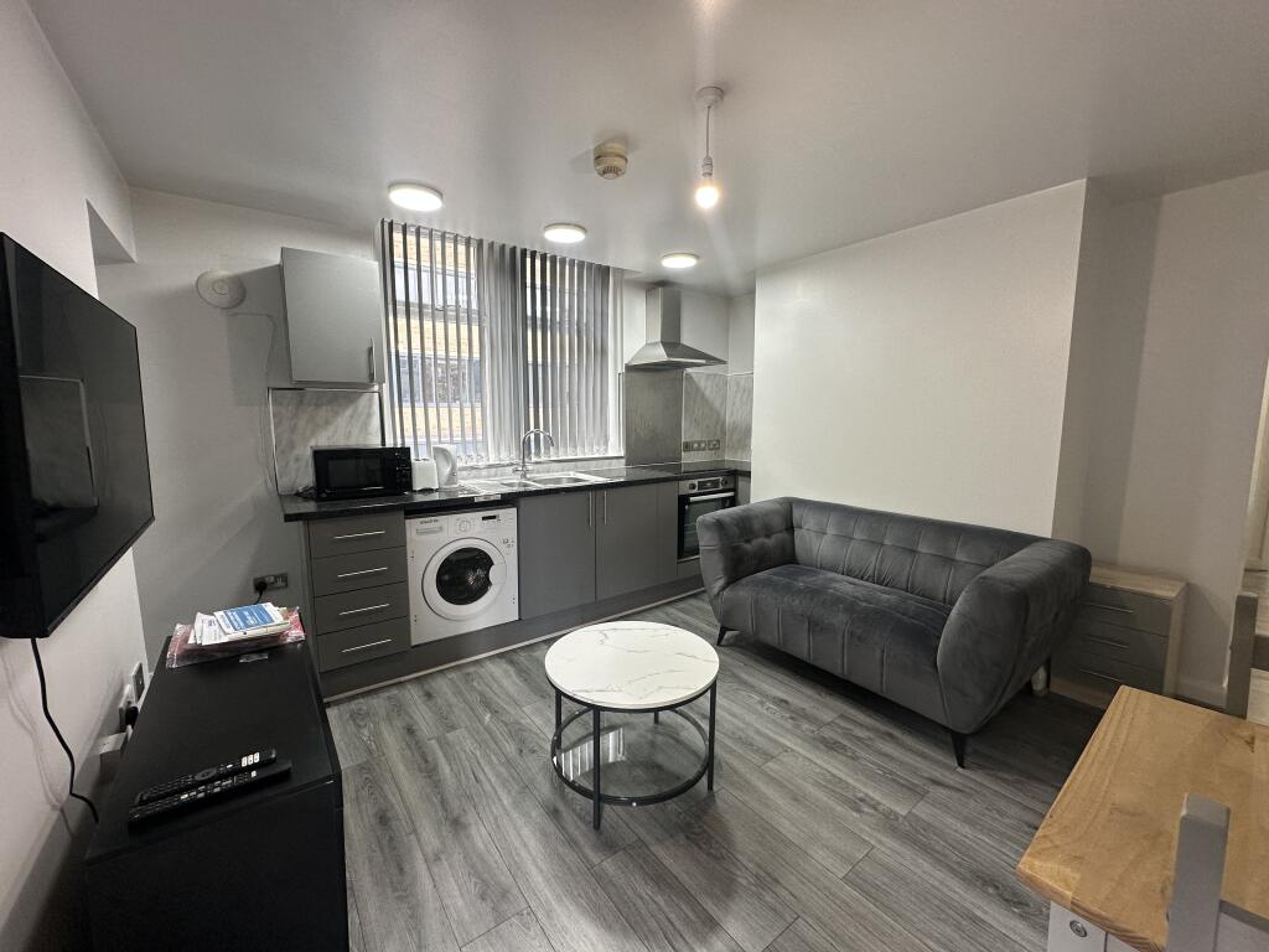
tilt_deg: -6.8
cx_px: 634
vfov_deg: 85.7
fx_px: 513
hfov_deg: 102.1
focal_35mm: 14
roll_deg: +0.0
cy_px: 476
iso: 125
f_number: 2.2
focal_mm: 2.22
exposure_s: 1/100
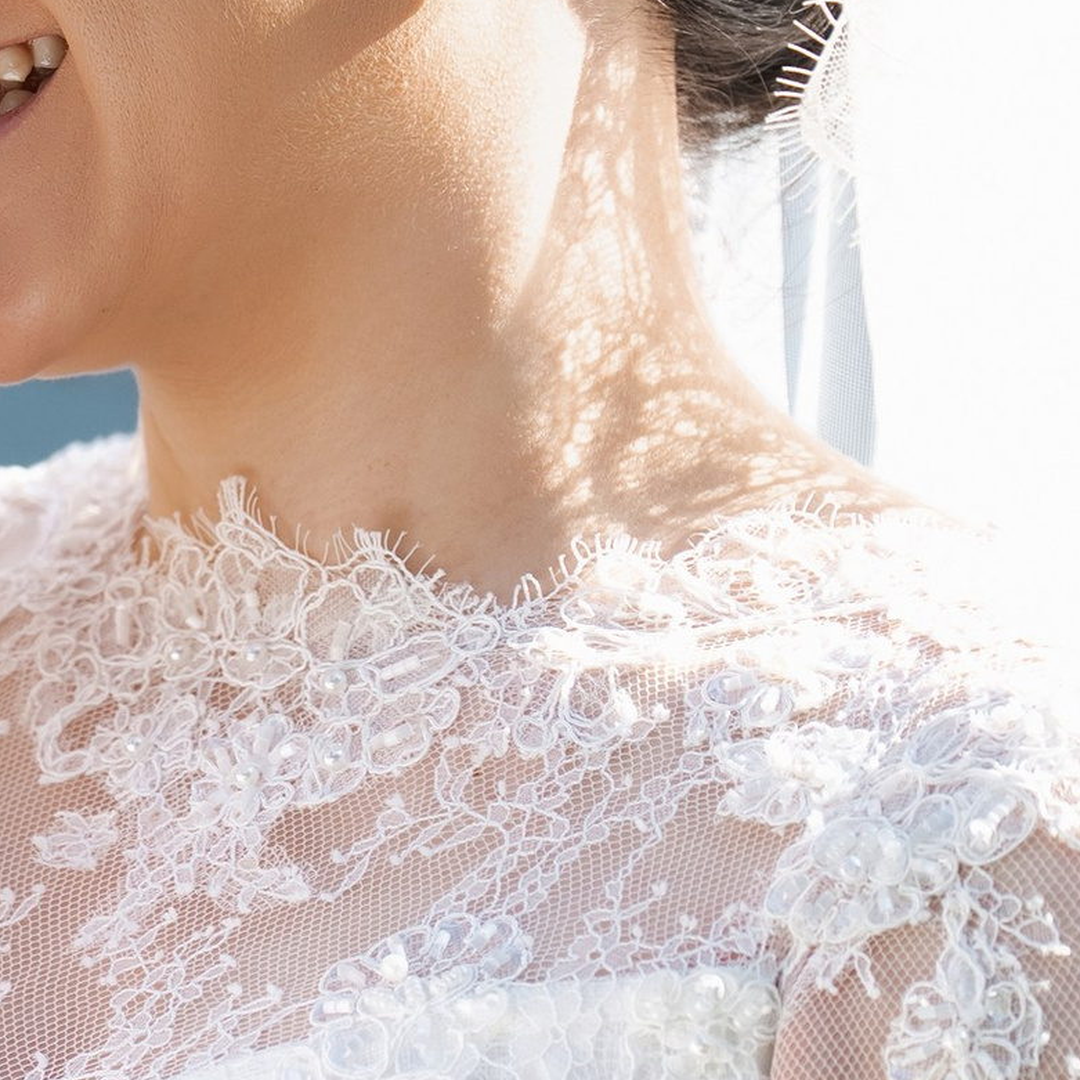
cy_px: 460
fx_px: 29509
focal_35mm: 836
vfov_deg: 2.1
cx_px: -313
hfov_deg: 2.1
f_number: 3.2
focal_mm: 200
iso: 100
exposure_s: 1/800
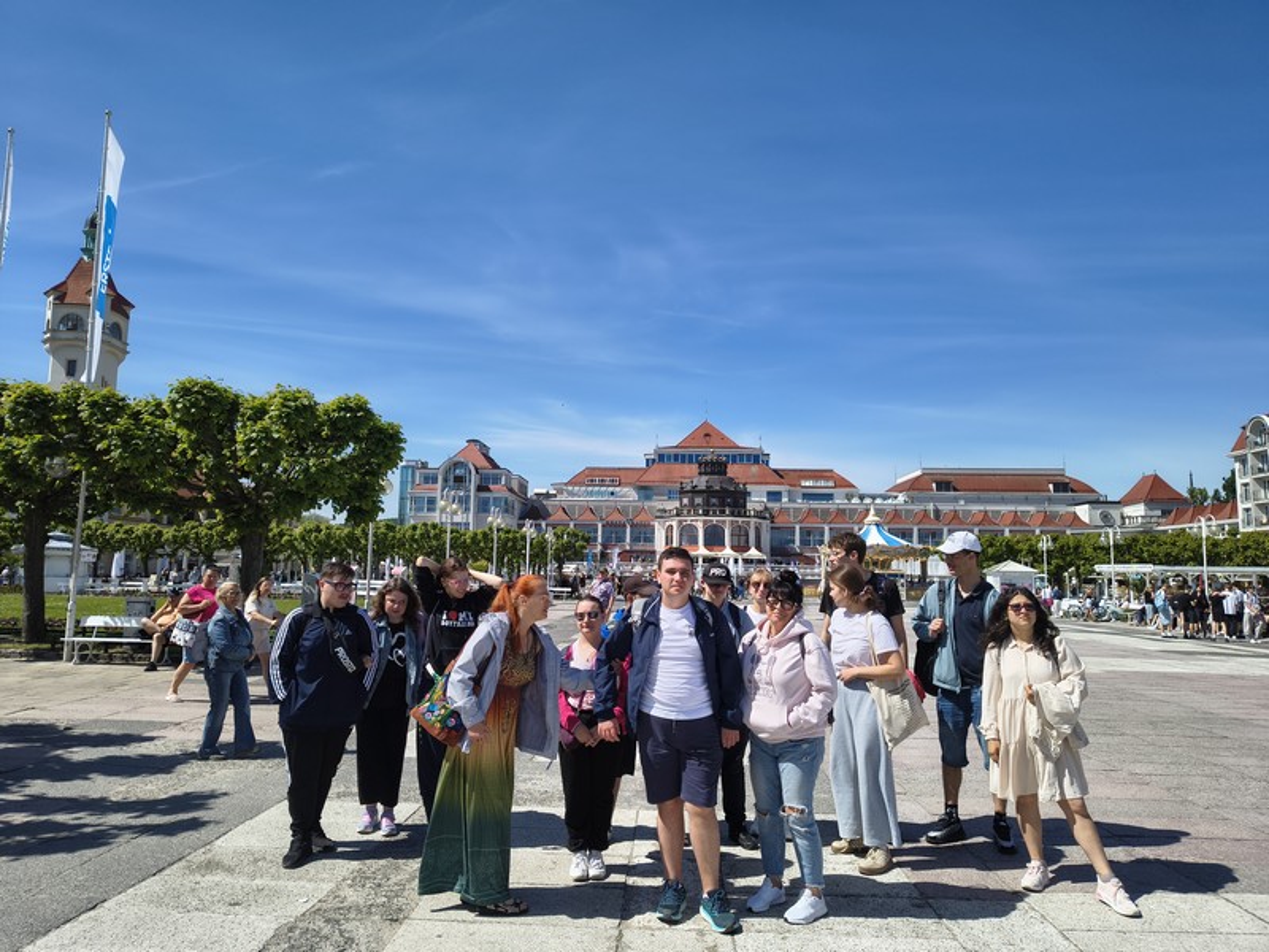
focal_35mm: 24
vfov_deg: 56.8
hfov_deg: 71.6
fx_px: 880
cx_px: 634
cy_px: 476
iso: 102
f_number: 1.8
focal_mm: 5.56
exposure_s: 1/2005
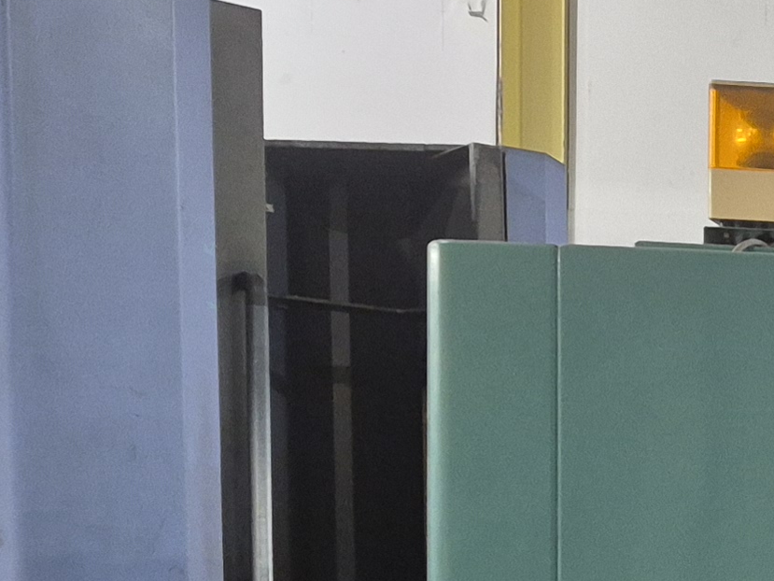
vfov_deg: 12.3
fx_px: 2482
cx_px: 1636
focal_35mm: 111
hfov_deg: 14.2
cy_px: 1013
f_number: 1.8
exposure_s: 1/120
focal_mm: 5.4
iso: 400
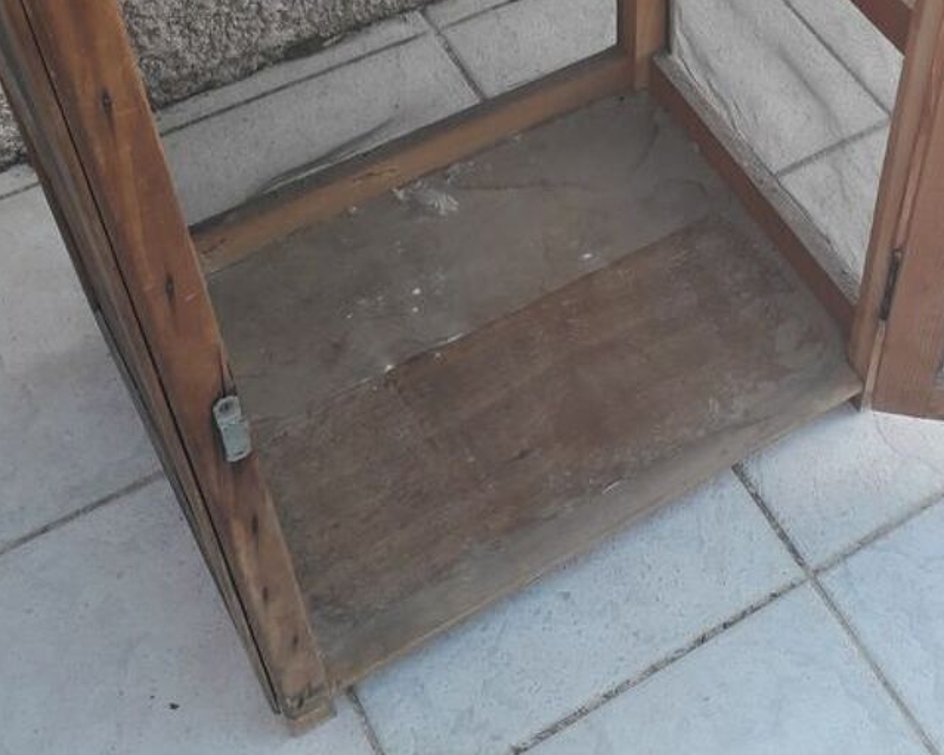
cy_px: 26
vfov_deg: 26.3
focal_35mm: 55
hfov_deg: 33.4
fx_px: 1536
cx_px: 714
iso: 40
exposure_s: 1/139
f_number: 1.9
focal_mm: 3.6
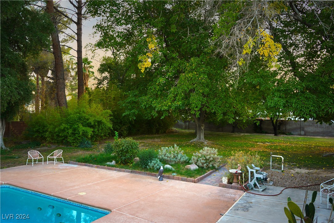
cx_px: 167
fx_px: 260
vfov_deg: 46.4
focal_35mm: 28
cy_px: 112
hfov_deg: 65.5
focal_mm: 28
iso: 64
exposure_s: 1/40
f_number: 3.5
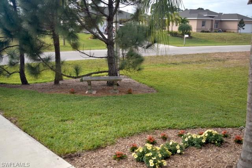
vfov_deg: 36.9
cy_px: 84
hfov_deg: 53.1
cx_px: 126
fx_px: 252
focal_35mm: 36
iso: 200
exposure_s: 1/1600
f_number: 4
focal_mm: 24
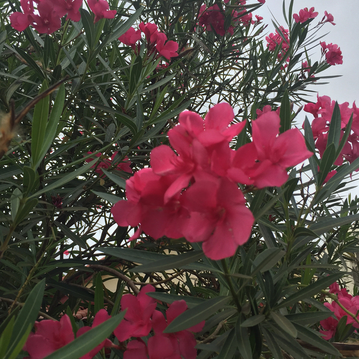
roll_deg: +0.4
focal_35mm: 35
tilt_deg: +31.1
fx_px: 411
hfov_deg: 47.2
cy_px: 170
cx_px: 180
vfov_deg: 47.2
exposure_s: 1/1276
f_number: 2.2
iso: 32
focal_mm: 4.15
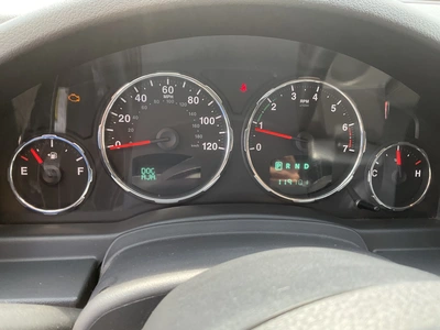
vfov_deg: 48.2
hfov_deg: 61.7
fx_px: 369
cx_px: 220
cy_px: 165
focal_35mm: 29
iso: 50
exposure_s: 1/122
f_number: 1.8
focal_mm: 3
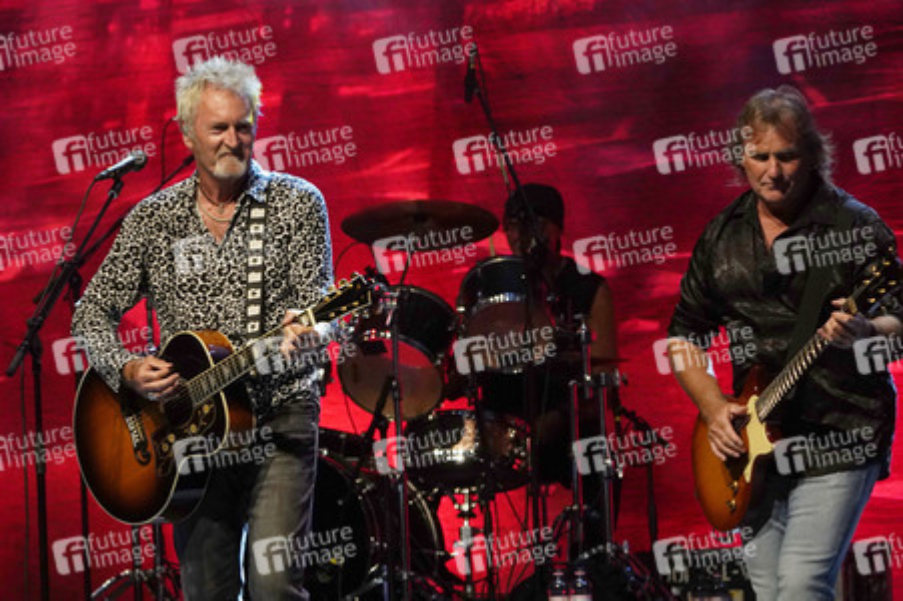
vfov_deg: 5.5
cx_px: 452
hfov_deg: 8.2
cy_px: 300
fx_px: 6266
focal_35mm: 250
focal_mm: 250
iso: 3200
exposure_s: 1/160
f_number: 6.3
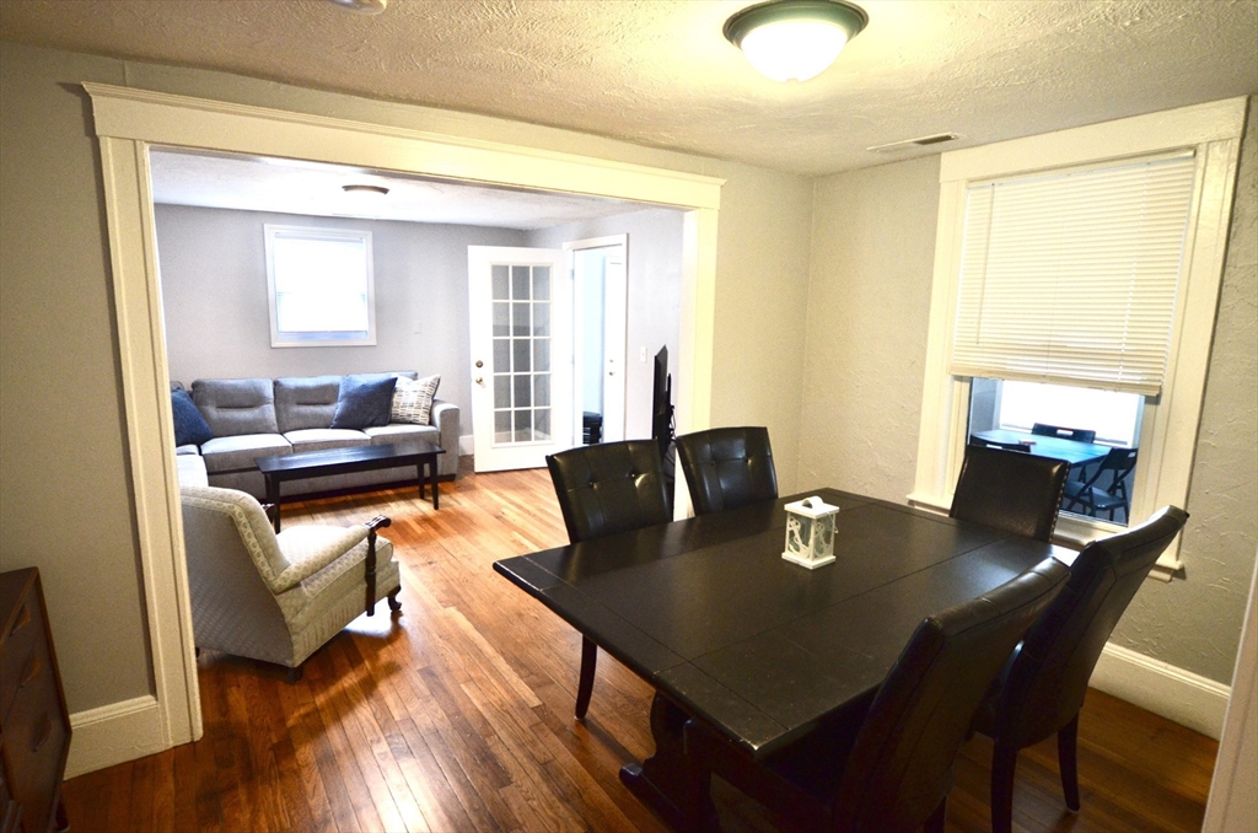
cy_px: 416
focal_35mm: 18
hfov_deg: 90.1
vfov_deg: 67.1
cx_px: 629
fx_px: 628
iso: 800
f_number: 4.5
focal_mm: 12
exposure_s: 1/30
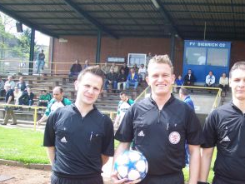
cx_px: 158
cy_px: 123
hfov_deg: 35.9
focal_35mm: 53
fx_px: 375
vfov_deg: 27.4
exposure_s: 1/180
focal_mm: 8
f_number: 3.4
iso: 100
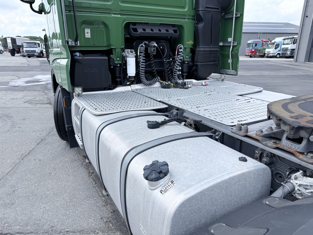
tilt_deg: -16.9
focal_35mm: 24
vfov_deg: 56.8
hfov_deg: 71.6
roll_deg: -0.6
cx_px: 156
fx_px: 217
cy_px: 118
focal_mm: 6.76
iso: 80
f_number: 1.78
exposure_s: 1/2169
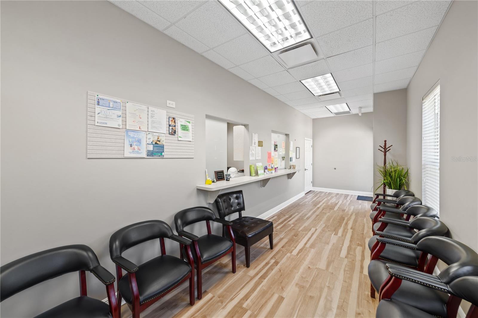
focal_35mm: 14
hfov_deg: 104.2
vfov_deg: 81.2
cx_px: 239
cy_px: 159
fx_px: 186
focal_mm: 14
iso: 160
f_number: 14
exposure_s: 1
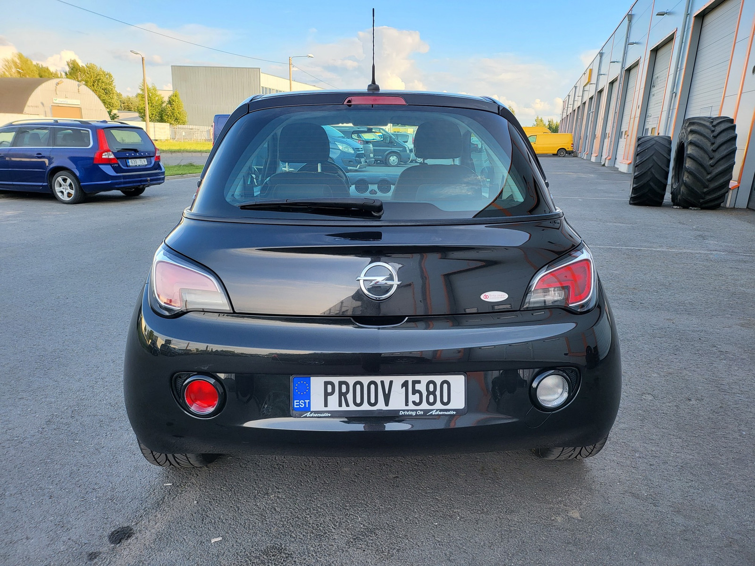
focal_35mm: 24
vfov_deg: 56.8
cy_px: 283
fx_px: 523
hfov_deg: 71.6
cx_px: 378
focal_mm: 5
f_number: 1.8
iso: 40
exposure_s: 1/375
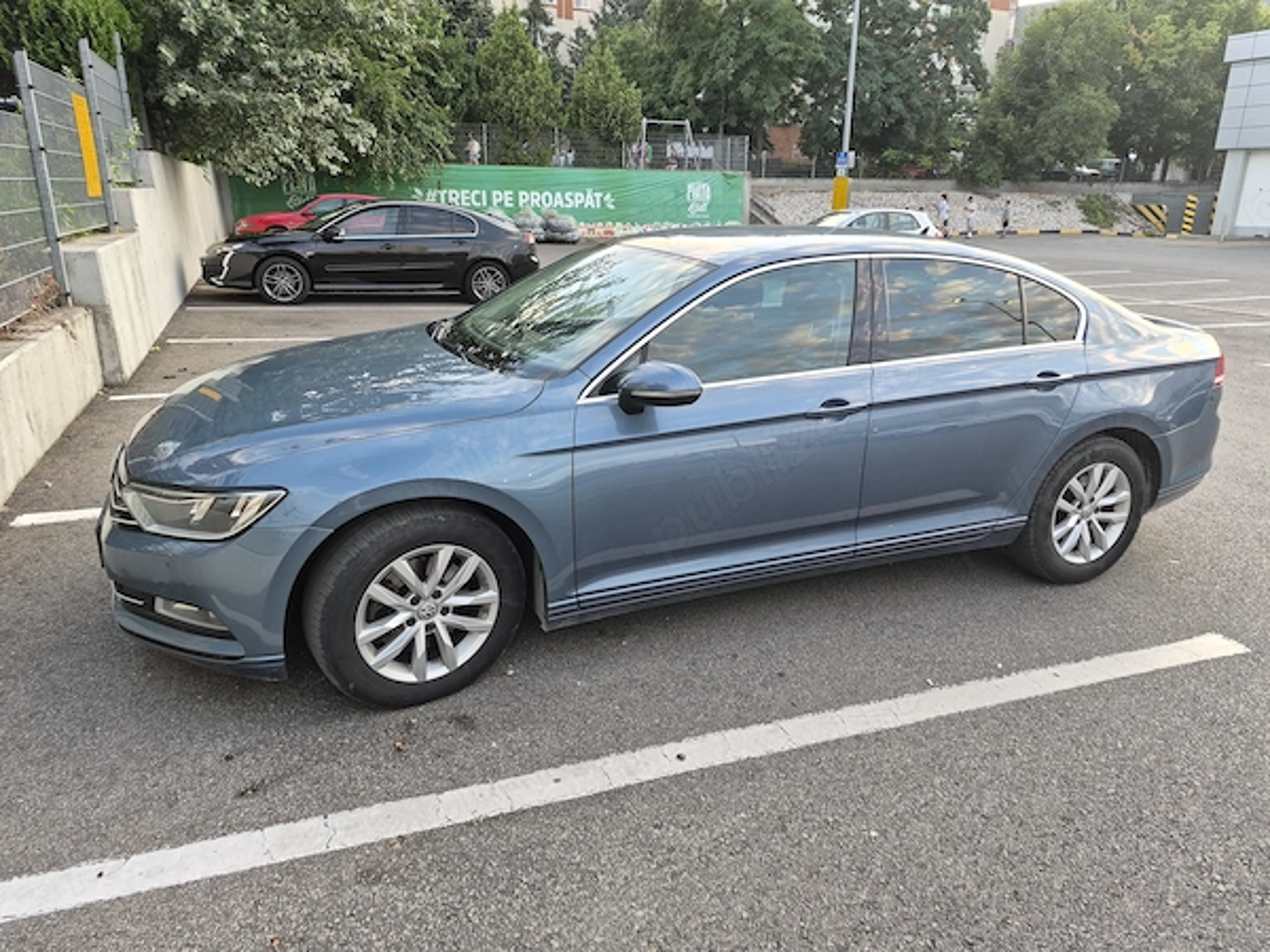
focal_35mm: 23
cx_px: 635
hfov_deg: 73.9
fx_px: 844
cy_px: 476
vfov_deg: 58.9
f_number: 1.8
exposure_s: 1/180
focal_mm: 5.4
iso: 100
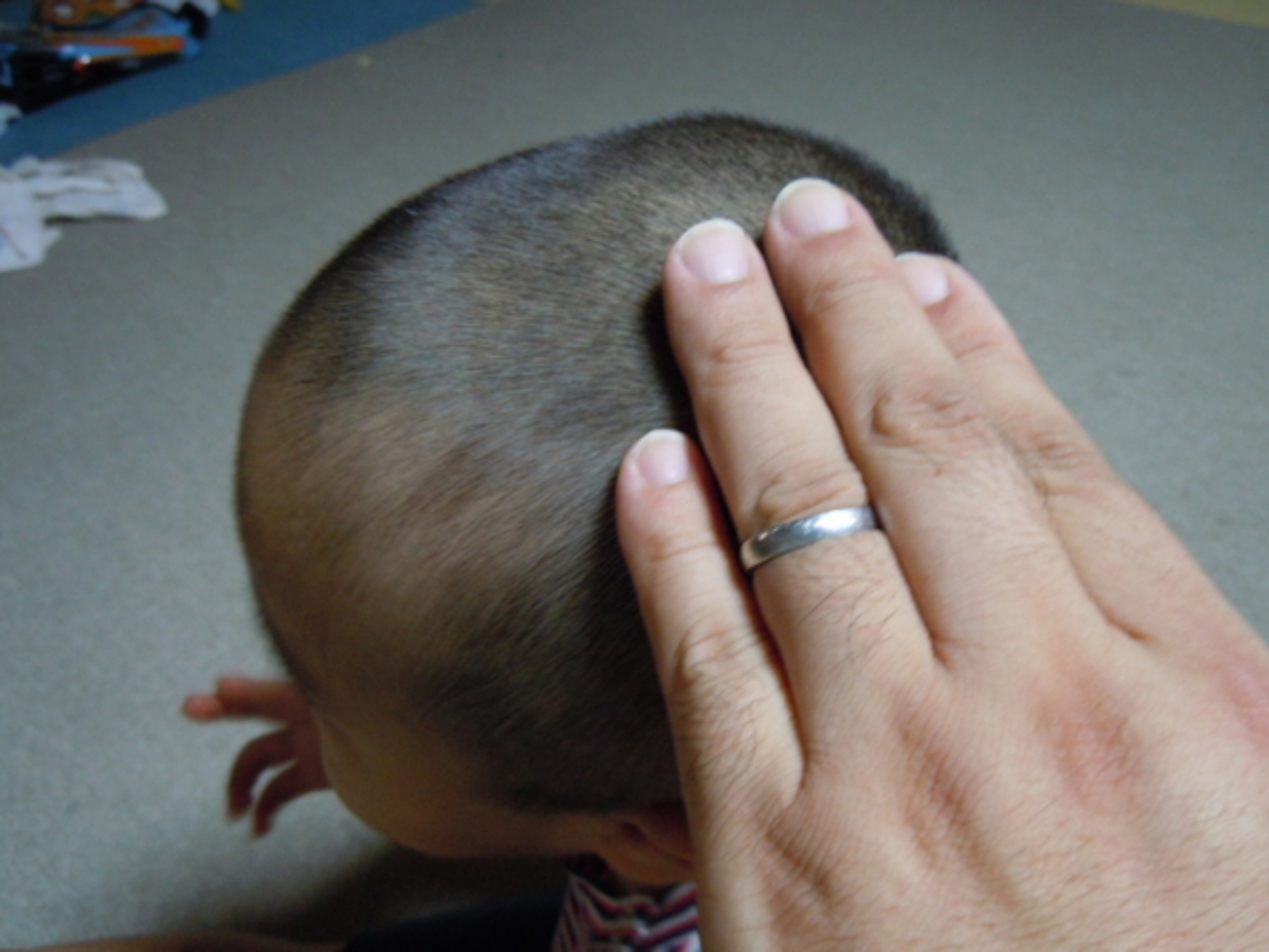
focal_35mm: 30
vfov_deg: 46.8
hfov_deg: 60.0
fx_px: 1100
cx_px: 634
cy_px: 476
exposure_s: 1/15
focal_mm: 5.4
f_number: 3.5
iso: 400
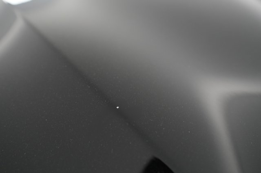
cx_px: 130
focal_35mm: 28
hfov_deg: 65.5
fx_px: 203
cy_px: 86
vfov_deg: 46.4
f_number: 4
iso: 2000
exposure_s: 1/80
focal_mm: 28
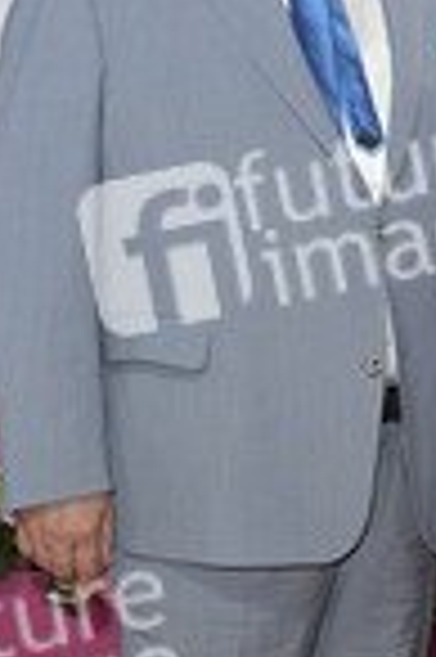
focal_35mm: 137
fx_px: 2495
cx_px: 440
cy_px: 454
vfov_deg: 14.9
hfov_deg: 9.9
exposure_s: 1/250
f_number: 5.6
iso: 640
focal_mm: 50
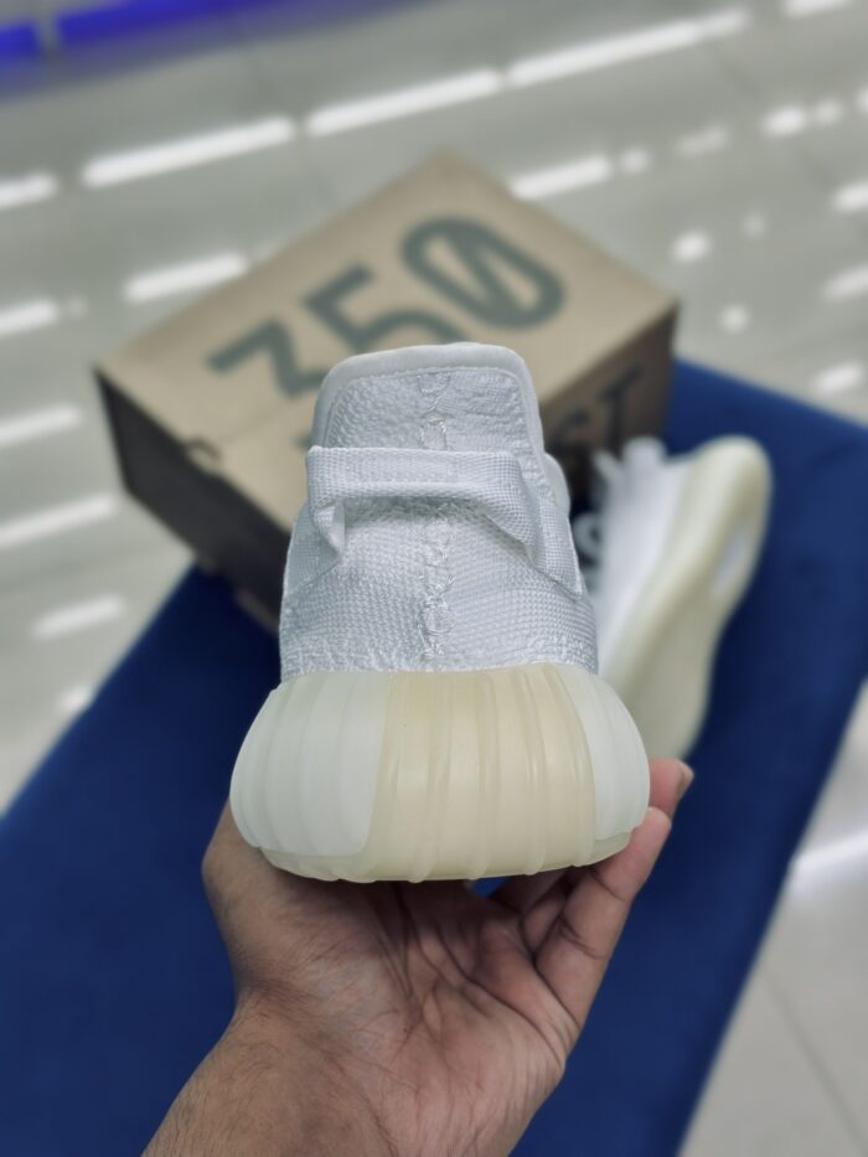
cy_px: 578
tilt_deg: -50.9
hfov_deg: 30.3
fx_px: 1604
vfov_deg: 39.7
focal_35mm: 48
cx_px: 434
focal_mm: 6.86
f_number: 1.78
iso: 64
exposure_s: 1/150
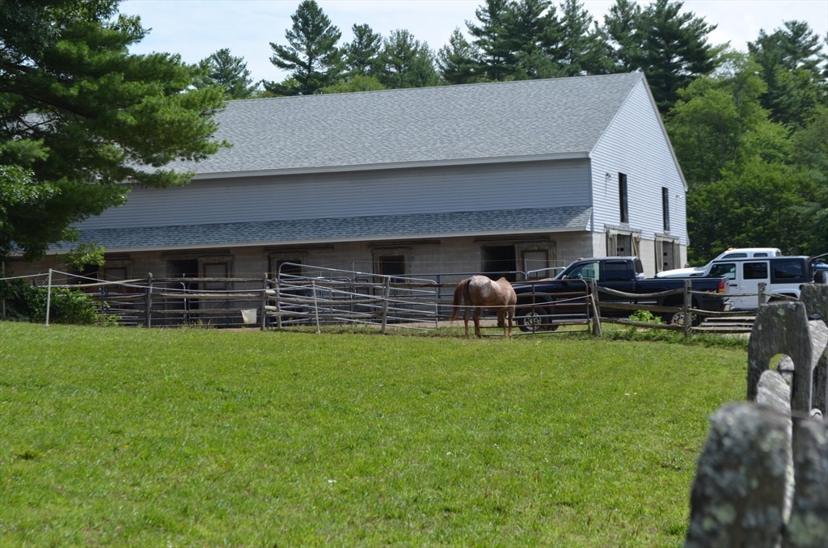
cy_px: 274
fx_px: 1893
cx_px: 414
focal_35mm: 82
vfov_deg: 16.5
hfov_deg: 24.7
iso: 140
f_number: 8
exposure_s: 1/250
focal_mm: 55
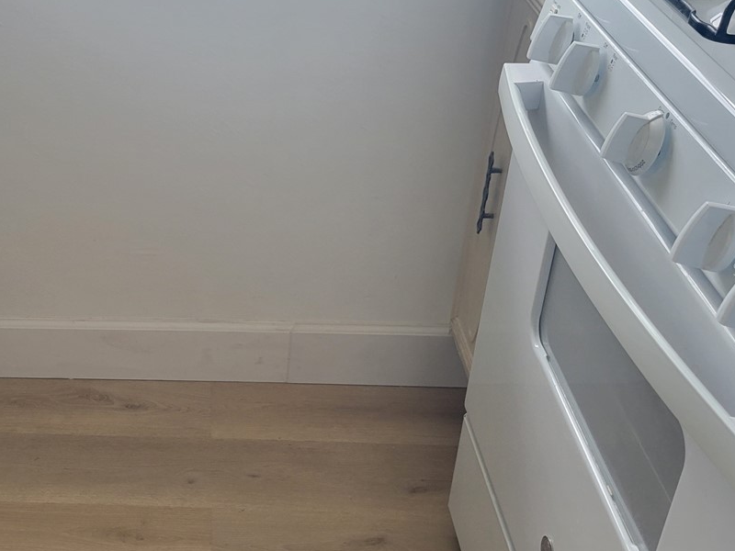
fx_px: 1104
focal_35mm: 52
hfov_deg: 34.9
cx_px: 85
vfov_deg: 28.0
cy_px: 269
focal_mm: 5.4
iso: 100
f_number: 1.8
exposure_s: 1/120
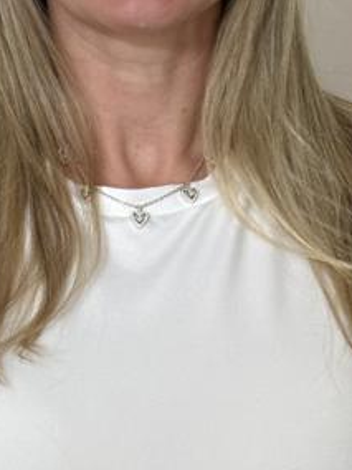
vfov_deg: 13.7
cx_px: 111
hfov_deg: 10.3
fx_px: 1952
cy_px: 173
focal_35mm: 144
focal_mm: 6.76
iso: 400
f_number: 1.78
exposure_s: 1/40
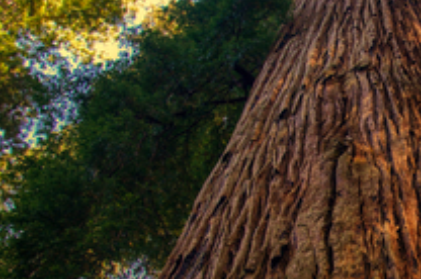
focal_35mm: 78
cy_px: 170
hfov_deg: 24.9
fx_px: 911
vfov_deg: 17.4
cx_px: 417
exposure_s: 1/60
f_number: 4
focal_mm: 18
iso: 200
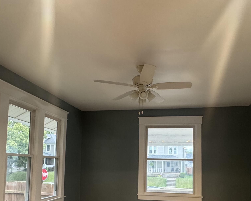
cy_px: 153
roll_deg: -0.8
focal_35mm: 27
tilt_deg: +3.7
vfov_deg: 50.8
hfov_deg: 63.7
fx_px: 201
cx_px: 146
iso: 320
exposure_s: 1/60
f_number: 2.2
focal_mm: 2.22
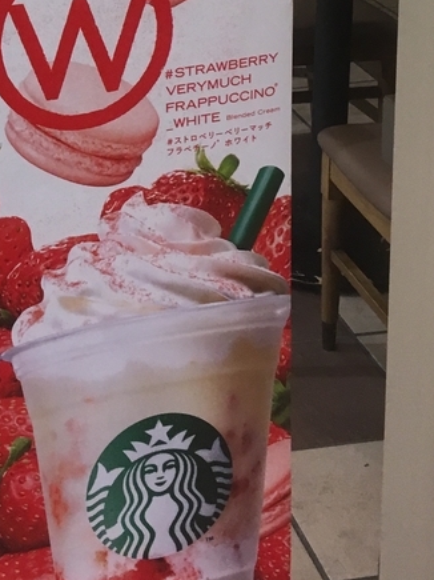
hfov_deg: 17.8
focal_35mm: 80
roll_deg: +2.0
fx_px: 1338
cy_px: -77
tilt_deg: -14.1
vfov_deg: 22.8
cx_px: -31
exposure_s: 1/30
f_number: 2.2
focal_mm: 4.15
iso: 40
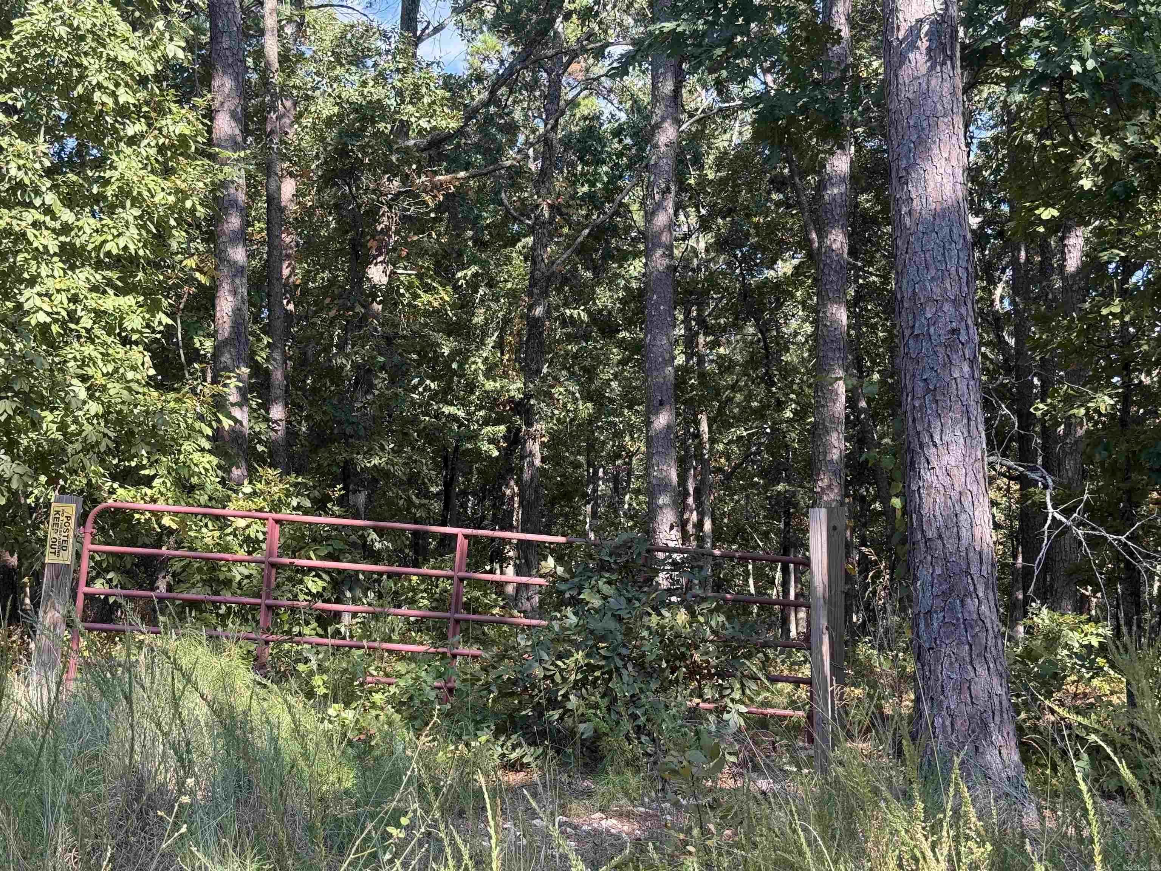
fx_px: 1610
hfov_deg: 39.7
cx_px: 580
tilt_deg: +6.3
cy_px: 436
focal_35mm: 48
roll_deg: +0.1
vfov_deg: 30.3
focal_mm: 6.76
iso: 64
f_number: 1.78
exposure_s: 1/452
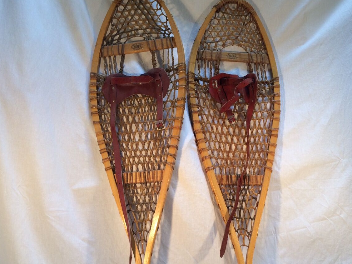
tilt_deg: -0.7
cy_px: 171
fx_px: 427
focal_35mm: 42
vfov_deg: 34.1
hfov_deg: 44.8
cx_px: 189
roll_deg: -0.7
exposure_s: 1/50
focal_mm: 4.15
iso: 50
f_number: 2.2
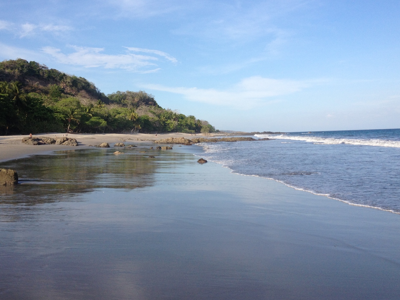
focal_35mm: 42
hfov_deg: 44.7
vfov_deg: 34.3
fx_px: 485
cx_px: 182
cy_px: 128
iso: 50
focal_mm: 4.28
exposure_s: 1/1534
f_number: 2.4
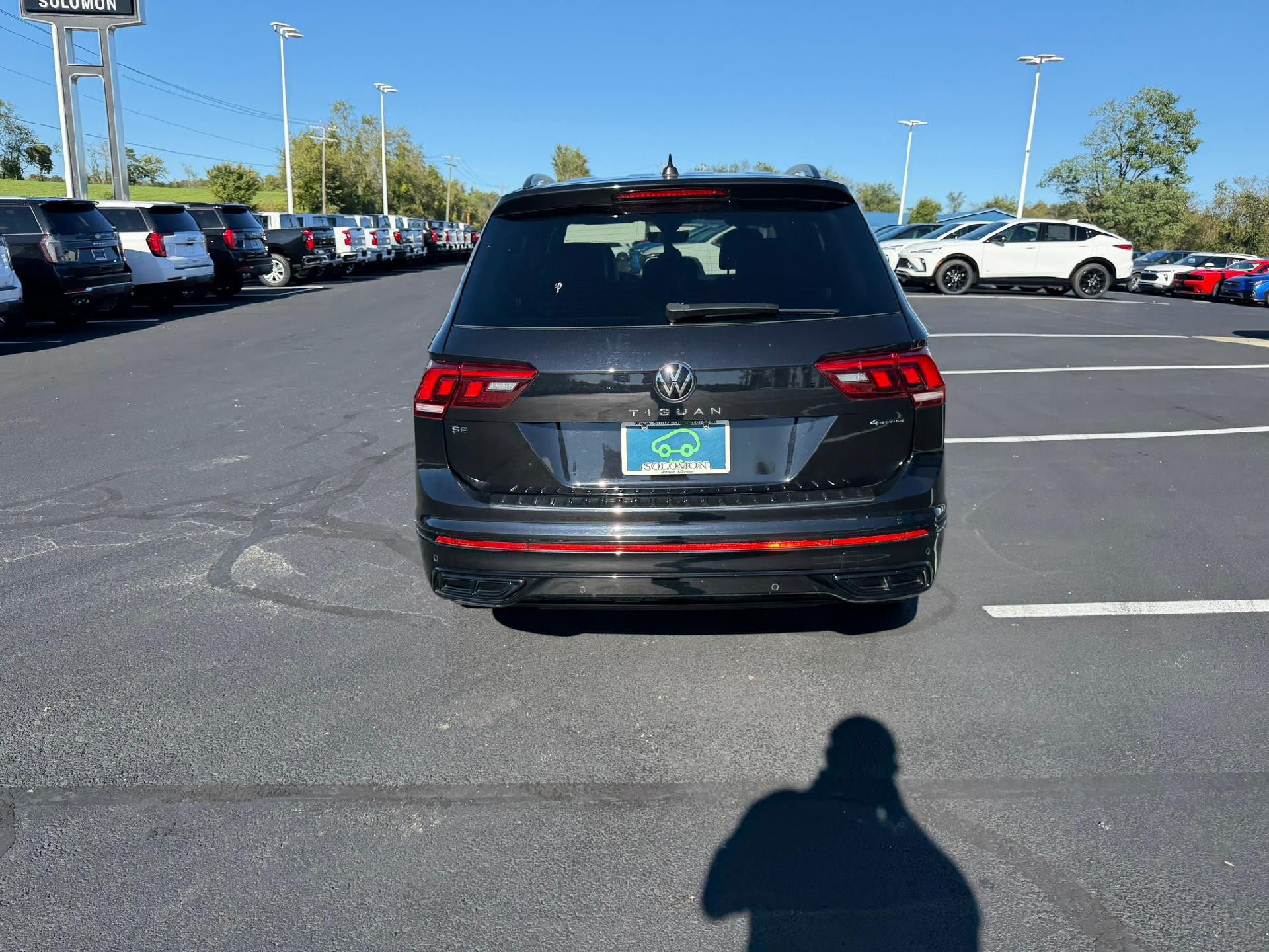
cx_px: 634
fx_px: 880
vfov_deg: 56.8
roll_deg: -1.8
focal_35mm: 24
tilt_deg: -10.5
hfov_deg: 71.6
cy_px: 476
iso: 100
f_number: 1.78
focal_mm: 6.76
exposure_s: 1/2801
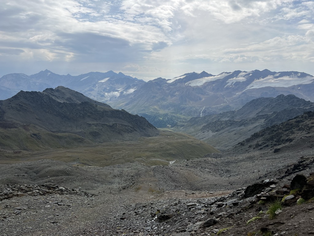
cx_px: 157
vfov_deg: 53.1
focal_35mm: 26
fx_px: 236
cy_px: 118
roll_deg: -1.3
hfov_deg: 67.3
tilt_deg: -10.6
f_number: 1.5
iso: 50
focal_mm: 5.7
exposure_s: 1/6579
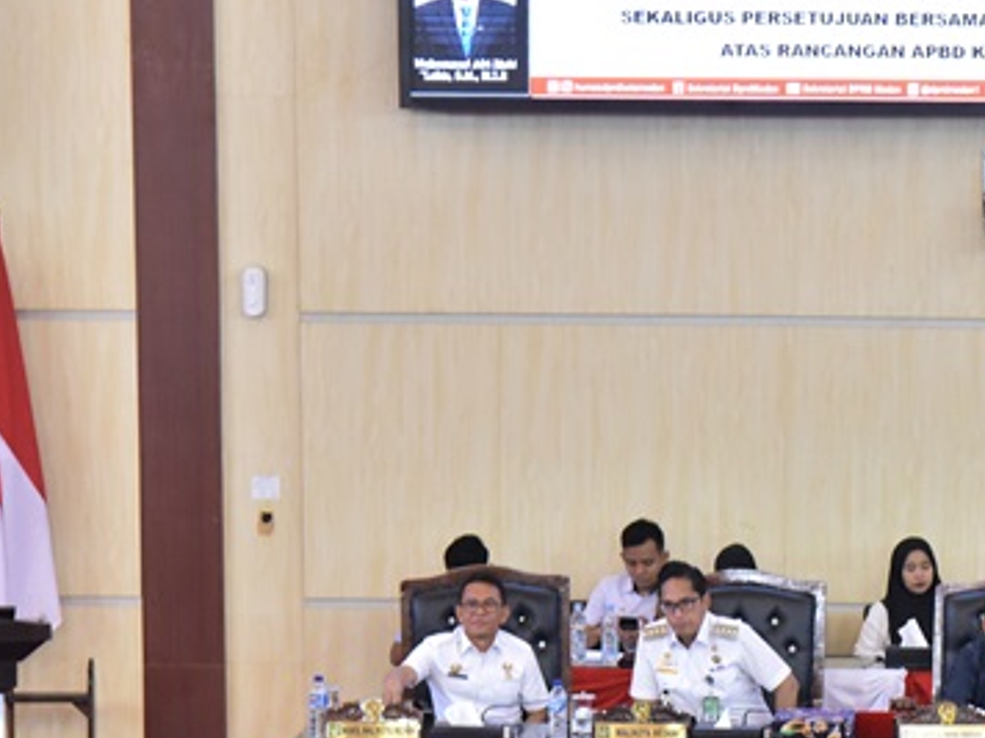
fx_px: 4496
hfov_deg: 12.3
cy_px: 442
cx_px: 1002
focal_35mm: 158
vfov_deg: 9.4
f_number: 4.5
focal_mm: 78
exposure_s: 1/100
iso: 6400
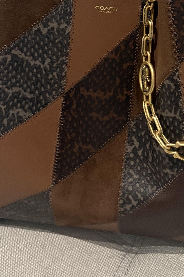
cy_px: 1
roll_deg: -1.7
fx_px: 544
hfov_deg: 19.1
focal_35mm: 71
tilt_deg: -22.6
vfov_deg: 26.9
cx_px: 115
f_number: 1.6
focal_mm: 5.96
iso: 400
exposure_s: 1/60
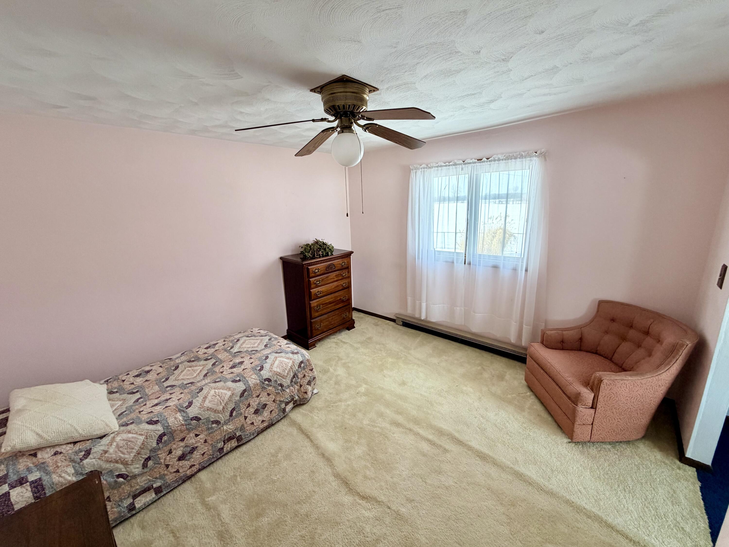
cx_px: 364
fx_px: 295
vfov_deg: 85.7
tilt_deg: -12.8
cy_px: 274
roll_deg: +2.3
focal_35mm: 14
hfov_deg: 102.1
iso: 160
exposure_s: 1/121
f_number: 2.2
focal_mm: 2.22
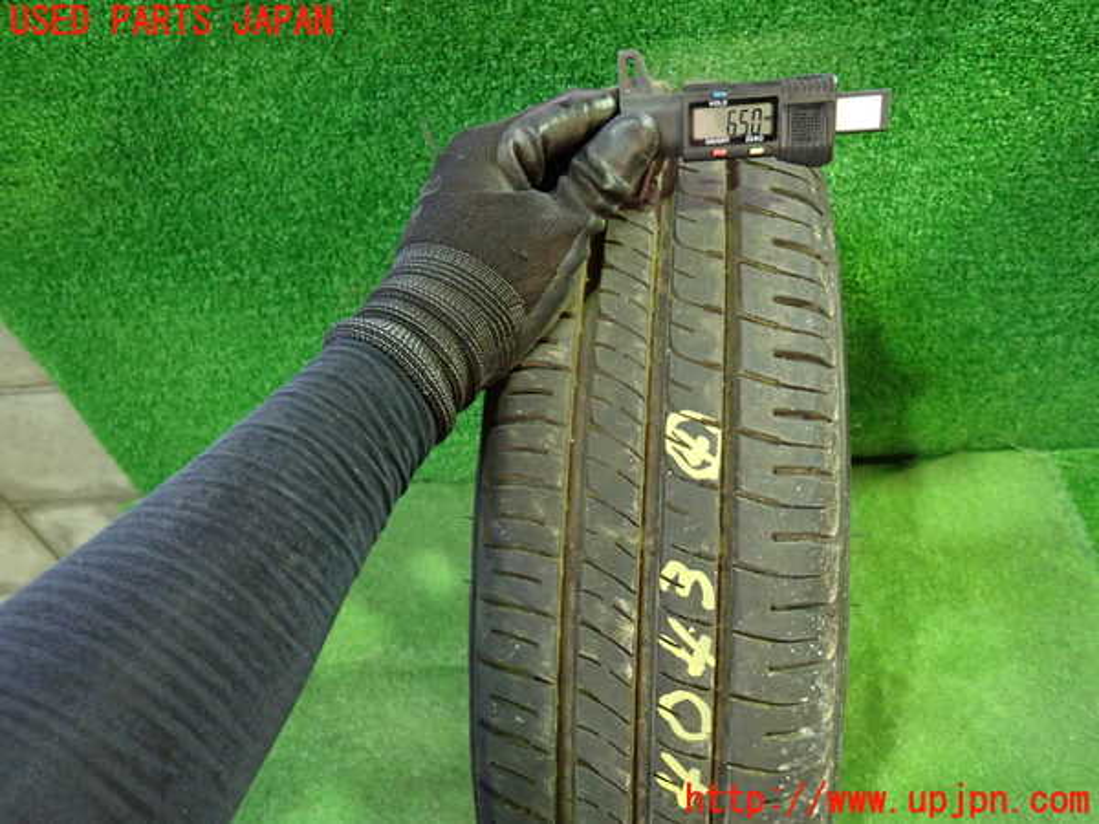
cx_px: 550
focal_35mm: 25
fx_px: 794
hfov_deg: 69.4
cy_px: 412
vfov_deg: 54.9
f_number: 2
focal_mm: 4.5
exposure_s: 1/30
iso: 800
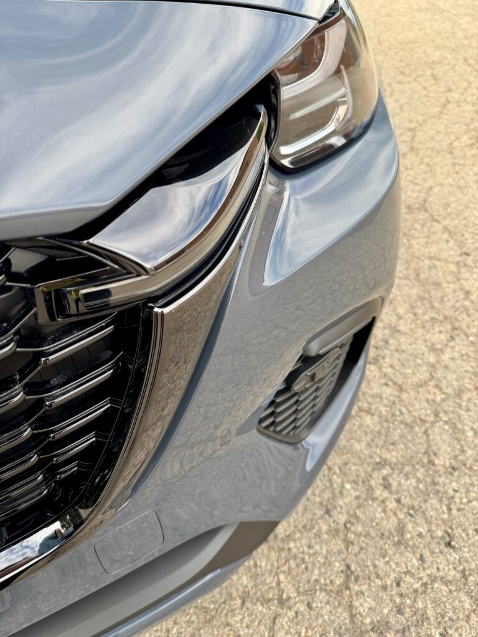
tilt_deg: -40.8
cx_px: 239
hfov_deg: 56.8
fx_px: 442
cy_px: 318
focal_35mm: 24
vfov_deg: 71.6
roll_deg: +0.0
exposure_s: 1/383
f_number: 1.78
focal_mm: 6.76
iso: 80
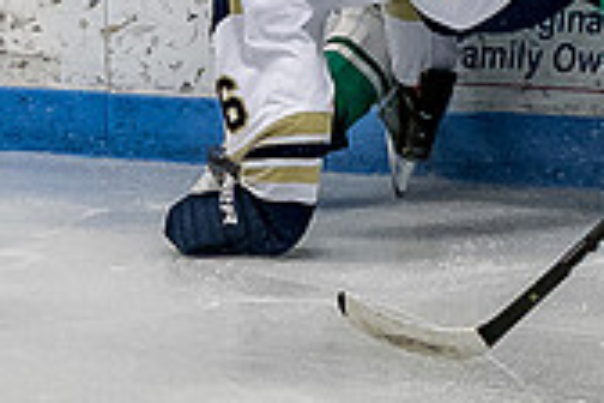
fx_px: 11123
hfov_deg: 3.1
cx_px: 432
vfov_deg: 2.1
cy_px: -88
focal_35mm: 663
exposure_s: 1/800
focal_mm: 70
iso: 2000
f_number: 4
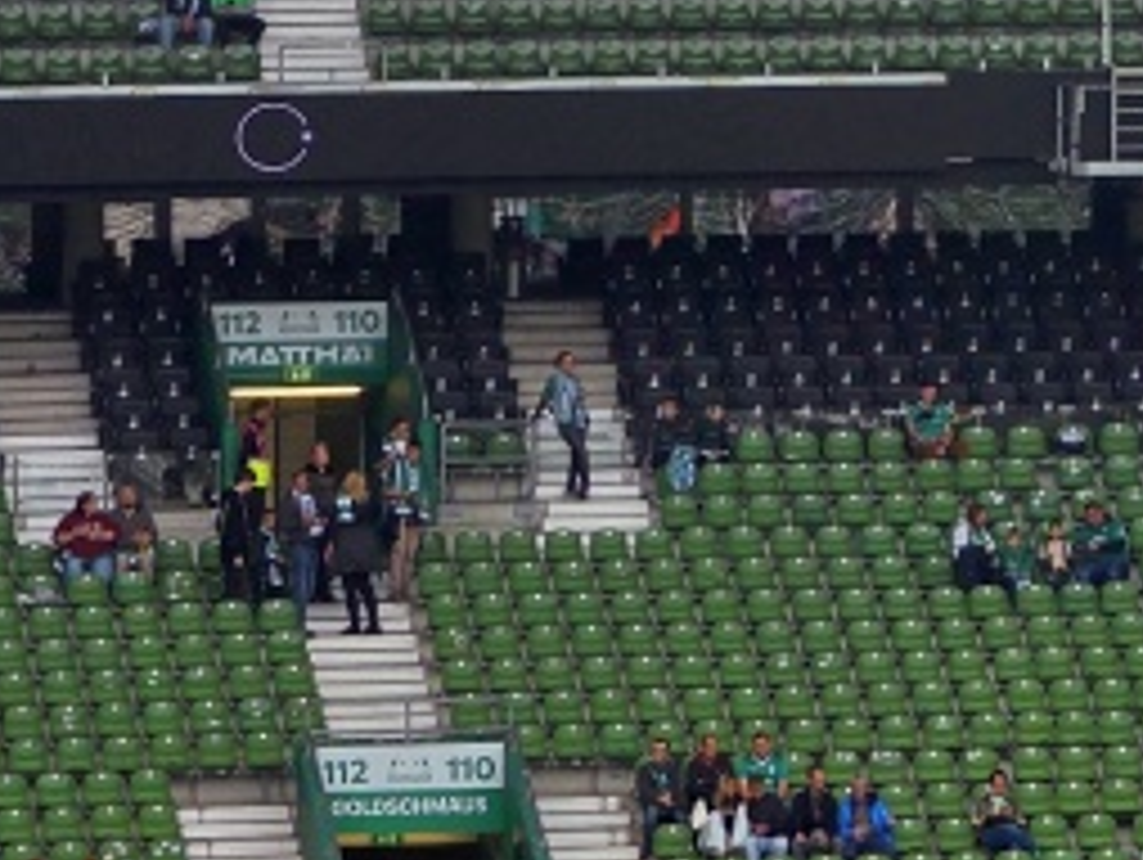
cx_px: 1282
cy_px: -743
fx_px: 15302
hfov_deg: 4.3
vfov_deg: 3.2
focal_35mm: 463
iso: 50
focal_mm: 18.6
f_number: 2.9
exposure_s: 1/349
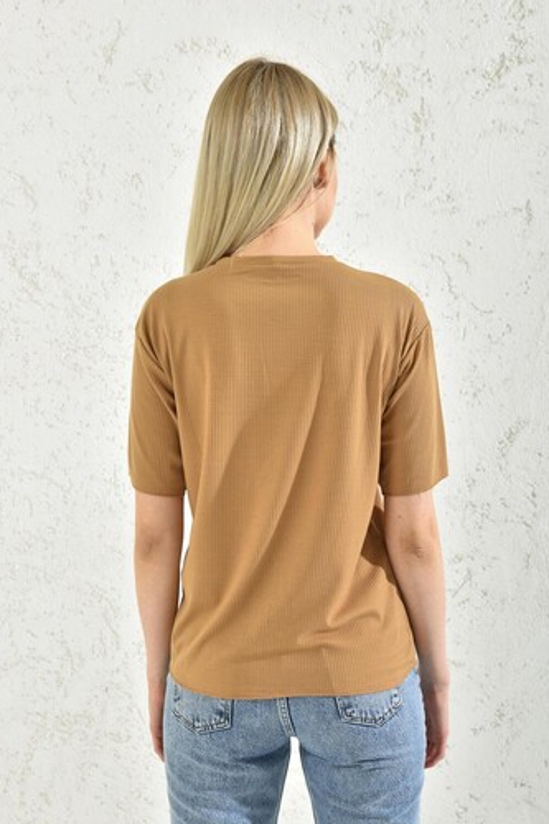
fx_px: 1236
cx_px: 279
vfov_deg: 36.9
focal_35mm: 54
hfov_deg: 25.0
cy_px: 417
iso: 100
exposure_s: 1/160
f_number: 7.1
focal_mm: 50
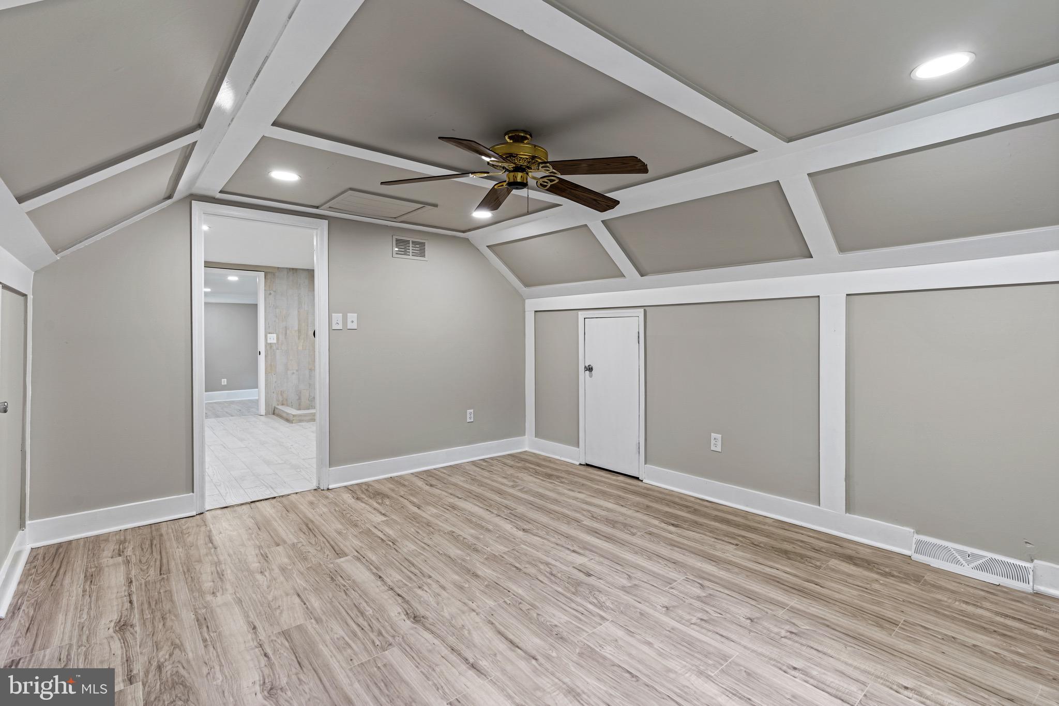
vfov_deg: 73.7
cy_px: 353
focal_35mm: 16
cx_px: 530
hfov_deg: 96.7
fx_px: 471
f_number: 8
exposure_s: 1/2
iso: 320
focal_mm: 16
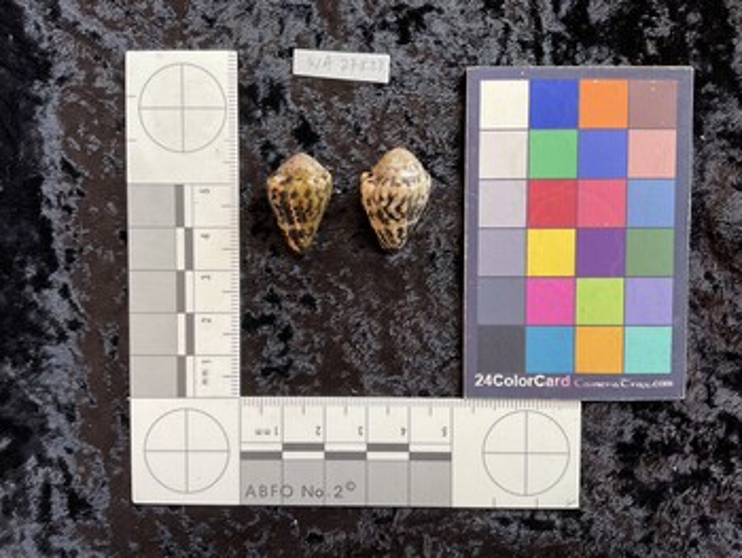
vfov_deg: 48.3
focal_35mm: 29
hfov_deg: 61.6
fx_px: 622
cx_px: 371
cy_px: 279
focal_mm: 3
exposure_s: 1/120
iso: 50
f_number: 1.8
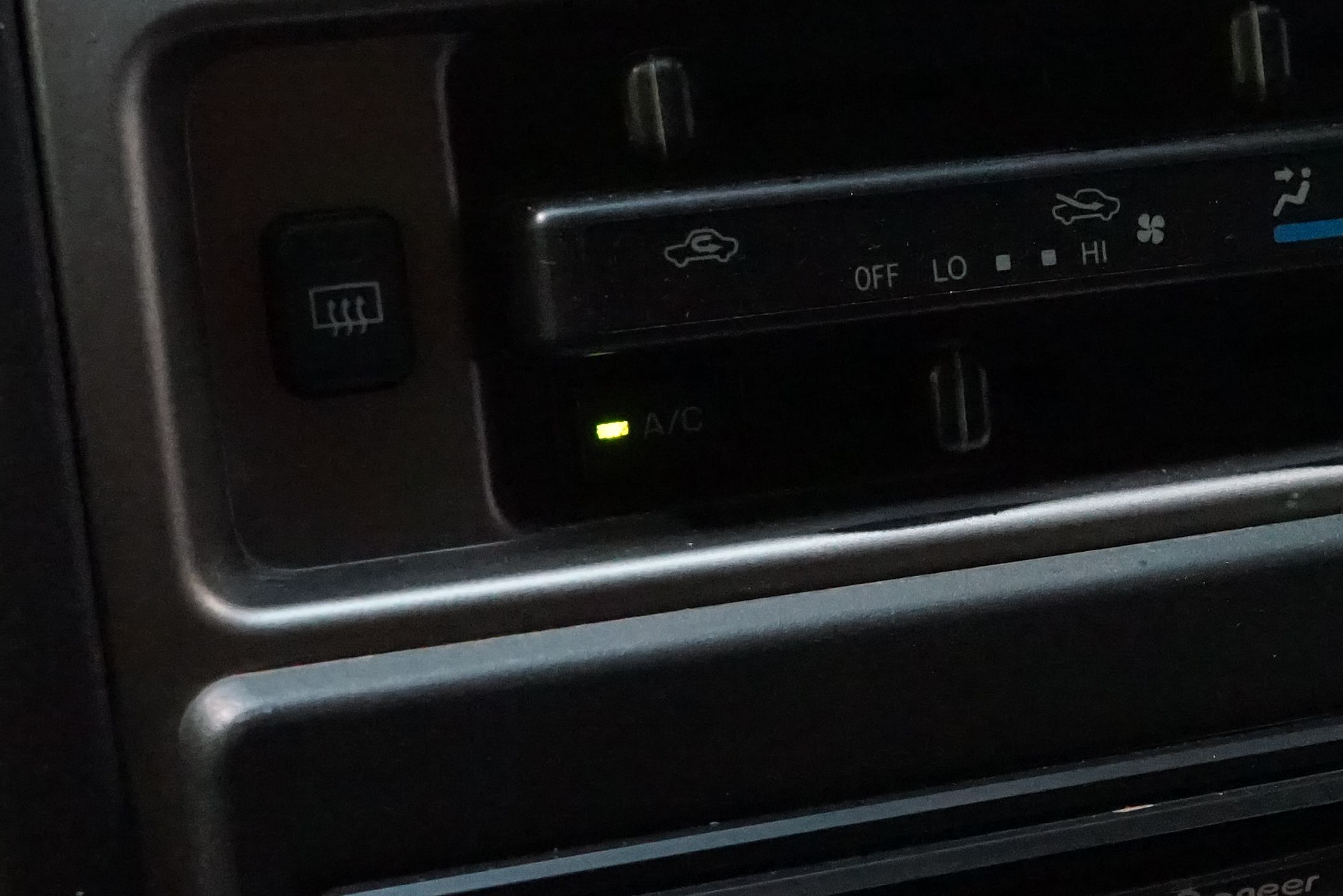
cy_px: 496
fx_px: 3097
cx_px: 1030
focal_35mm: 83
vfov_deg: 16.5
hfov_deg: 24.2
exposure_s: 1/40
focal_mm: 29
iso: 8000
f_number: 5.6
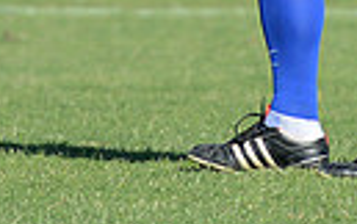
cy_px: -242
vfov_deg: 1.1
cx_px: -17
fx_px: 12041
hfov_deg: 1.7
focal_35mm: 1236
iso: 320
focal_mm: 270
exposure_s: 1/1250
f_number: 4
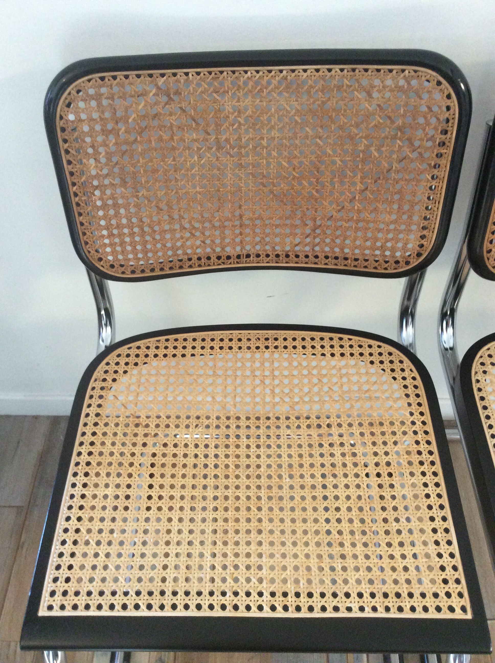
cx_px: 248
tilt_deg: -51.3
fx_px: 612
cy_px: 332
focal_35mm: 32
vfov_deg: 56.9
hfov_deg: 44.1
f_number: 2.4
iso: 200
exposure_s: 1/25
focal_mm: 3.3
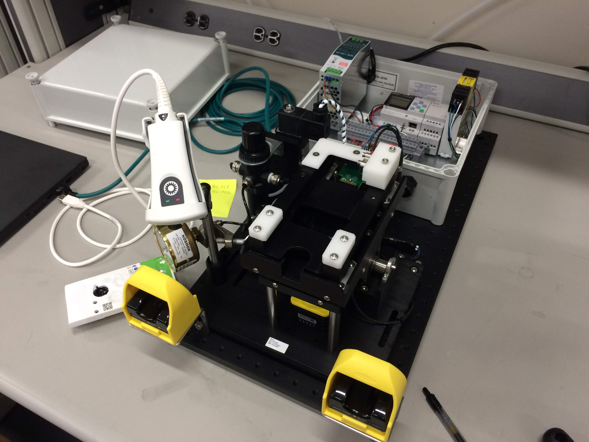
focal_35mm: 29
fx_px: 493
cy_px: 221
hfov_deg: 61.7
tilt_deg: -47.6
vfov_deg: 48.2
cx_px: 294
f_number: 2.2
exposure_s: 1/30
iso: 100
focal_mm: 4.15
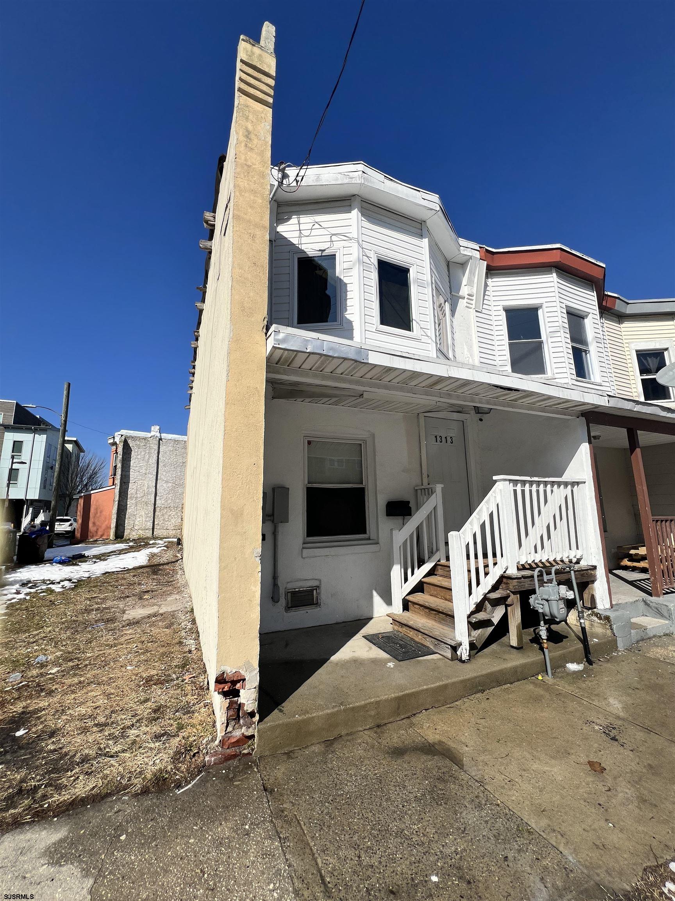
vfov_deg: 106.2
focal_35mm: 13
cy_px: 450
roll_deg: +1.5
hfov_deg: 89.9
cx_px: 338
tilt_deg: +11.1
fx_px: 338
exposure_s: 1/3215
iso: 32
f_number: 1.8
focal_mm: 1.57
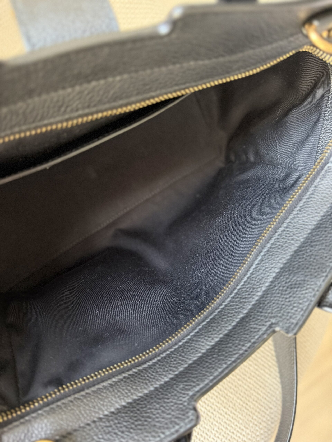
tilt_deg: -73.1
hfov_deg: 56.8
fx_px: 307
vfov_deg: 71.6
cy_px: 221
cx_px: 166
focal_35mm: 24
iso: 800
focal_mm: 6.76
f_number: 1.78
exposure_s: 1/51
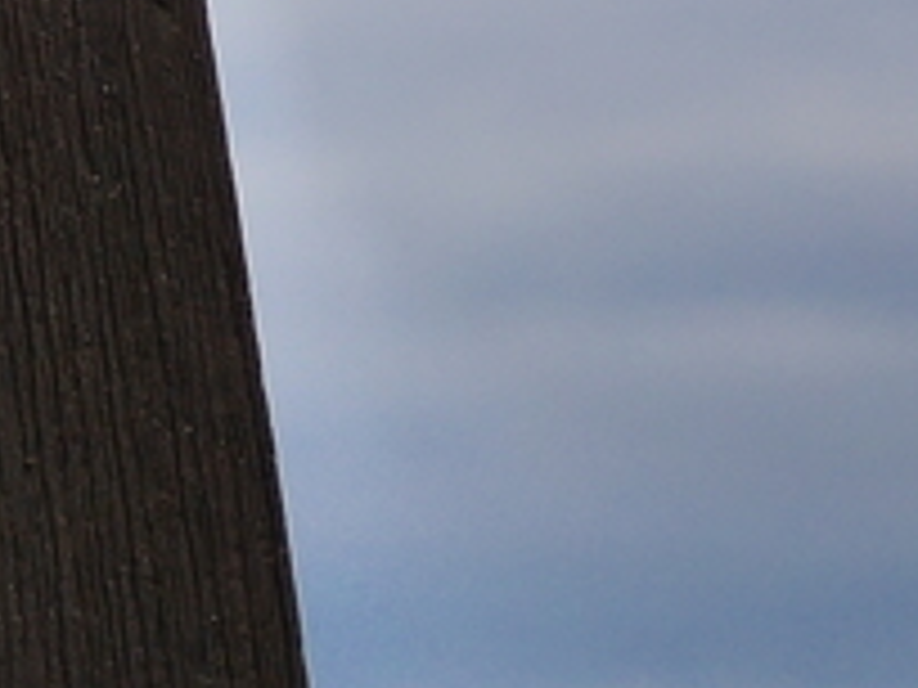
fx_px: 6232
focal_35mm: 235
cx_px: -1264
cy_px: -348
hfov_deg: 7.8
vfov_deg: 6.2
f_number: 1.7
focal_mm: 20
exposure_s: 1/13000
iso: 200
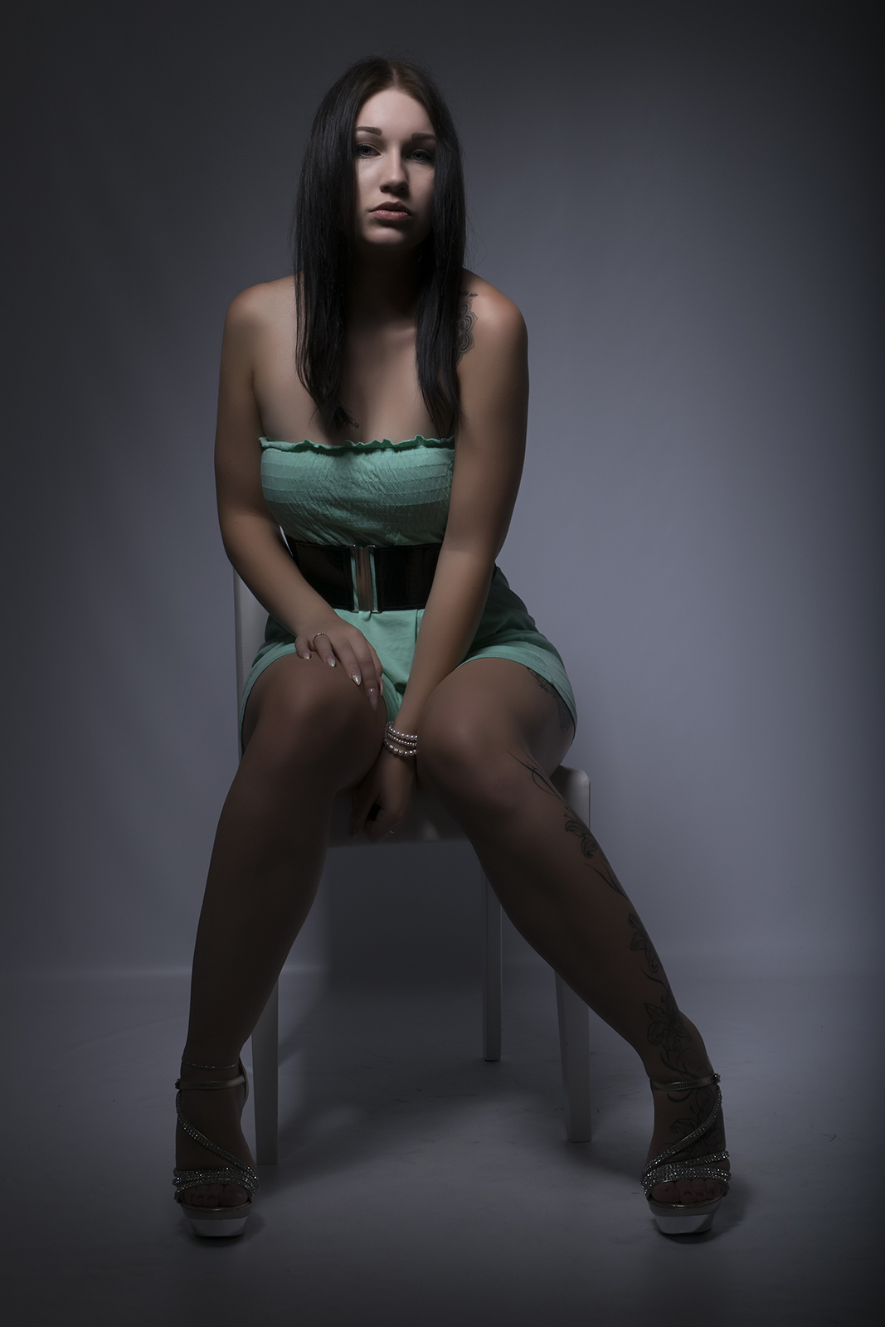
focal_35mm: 57
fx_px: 2101
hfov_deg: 23.8
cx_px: 442
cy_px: 664
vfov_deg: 35.1
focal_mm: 38
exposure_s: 1/200
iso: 100
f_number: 14
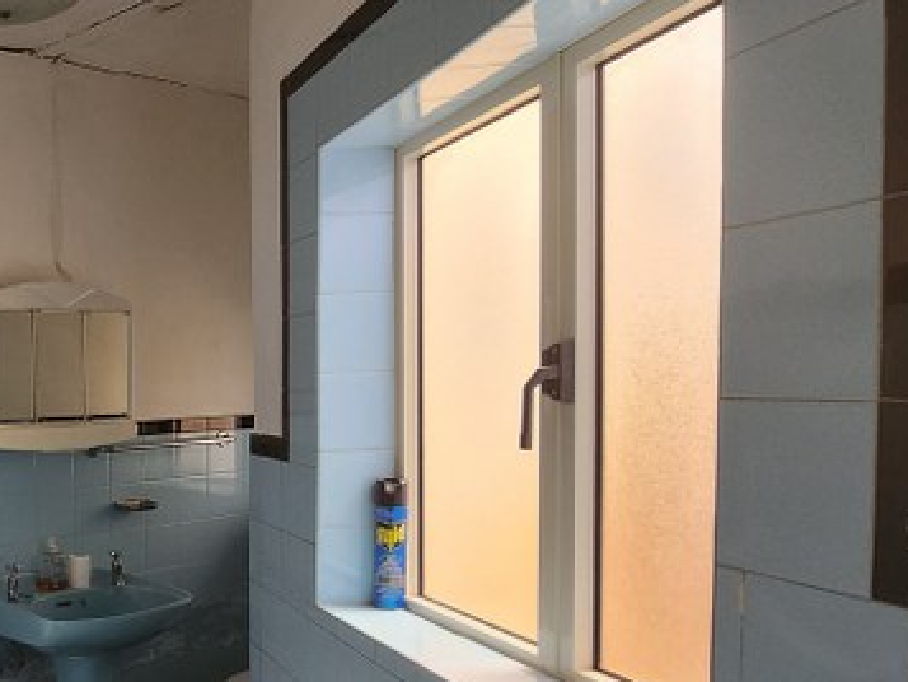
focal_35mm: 34
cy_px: 440
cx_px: -47
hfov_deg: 43.9
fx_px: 892
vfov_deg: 41.4
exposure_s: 1/50
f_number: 2.2
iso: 100
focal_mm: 1.7
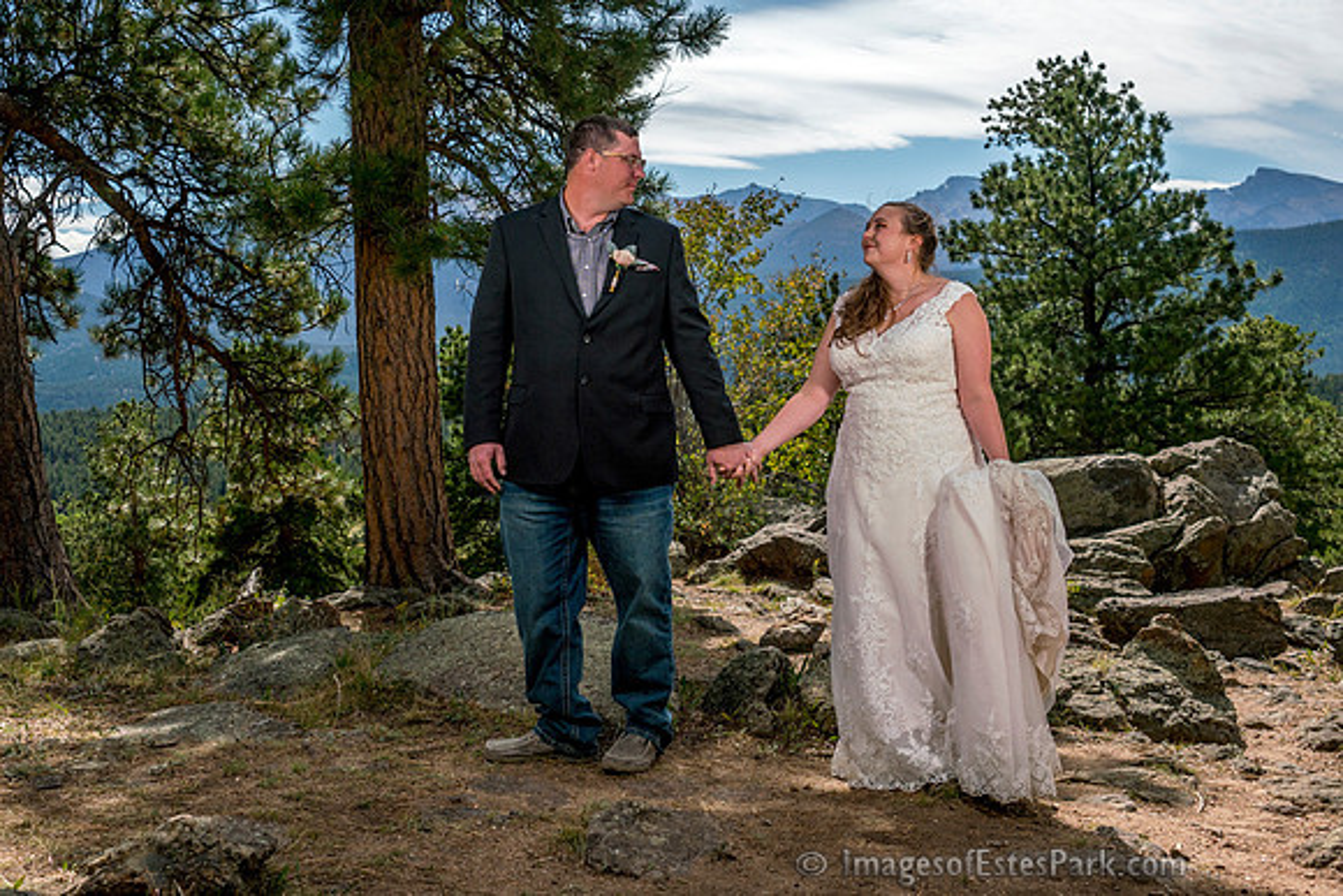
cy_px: 448
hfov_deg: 46.4
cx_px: 672
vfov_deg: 31.9
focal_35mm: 42
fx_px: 1567
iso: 250
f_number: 4.5
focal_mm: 28
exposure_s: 1/2000
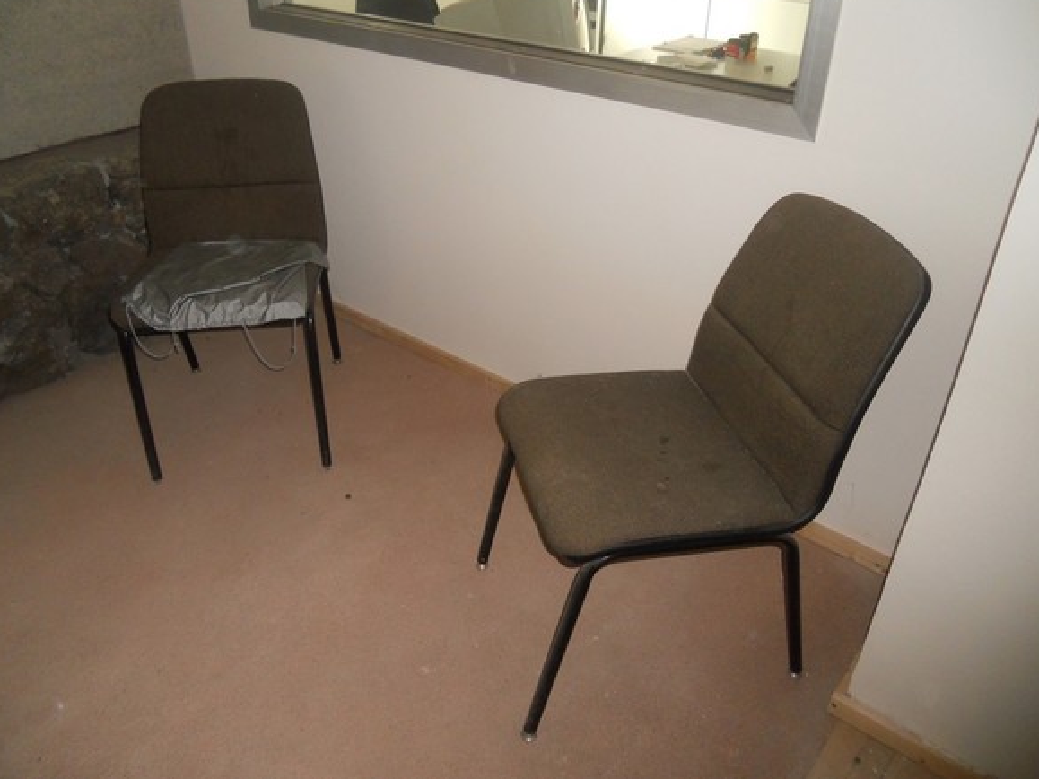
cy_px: 377
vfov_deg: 49.7
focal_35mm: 28
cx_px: 520
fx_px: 840
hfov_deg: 63.5
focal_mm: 4.9
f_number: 3.2
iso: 200
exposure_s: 1/25
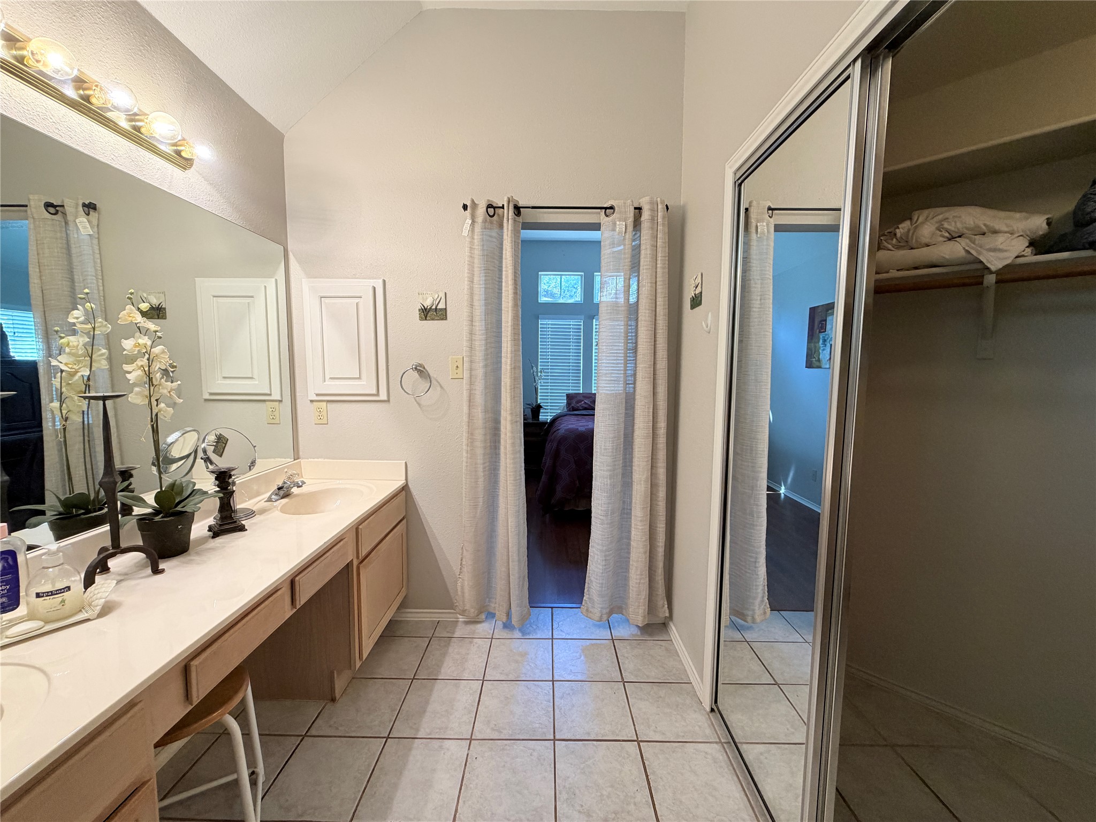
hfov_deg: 102.1
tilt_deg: -5.6
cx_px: 548
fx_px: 443
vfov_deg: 85.7
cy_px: 411
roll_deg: -0.1
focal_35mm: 14
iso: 160
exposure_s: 1/60
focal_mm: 2.22
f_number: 2.2
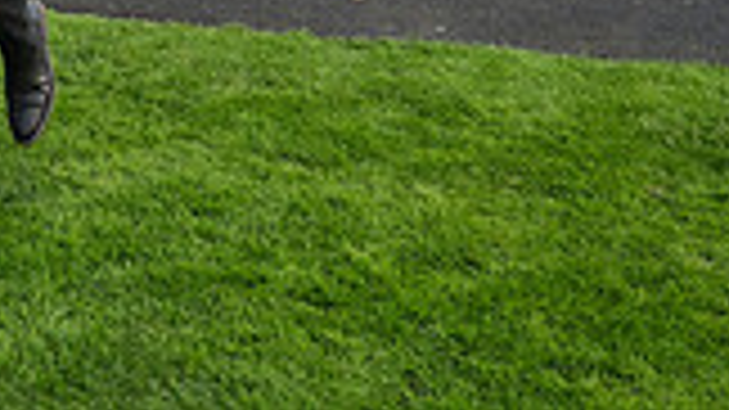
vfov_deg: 11.8
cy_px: -457
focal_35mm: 90
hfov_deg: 22.2
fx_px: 1739
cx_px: -99
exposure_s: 1/640
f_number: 5
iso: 400
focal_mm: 24
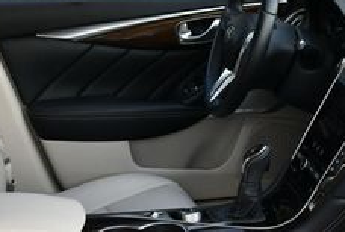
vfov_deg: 13.3
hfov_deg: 20.0
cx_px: 253
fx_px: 970
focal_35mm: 101
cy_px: 265
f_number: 5.6
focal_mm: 18
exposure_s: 1/250
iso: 360
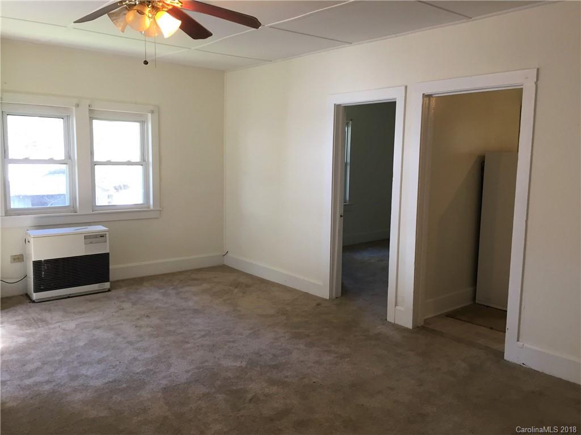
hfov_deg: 61.7
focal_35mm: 29
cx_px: 290
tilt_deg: -7.9
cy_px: 218
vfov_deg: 48.2
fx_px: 487
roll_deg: -1.4
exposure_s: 1/30
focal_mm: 4.15
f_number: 2.2
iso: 80
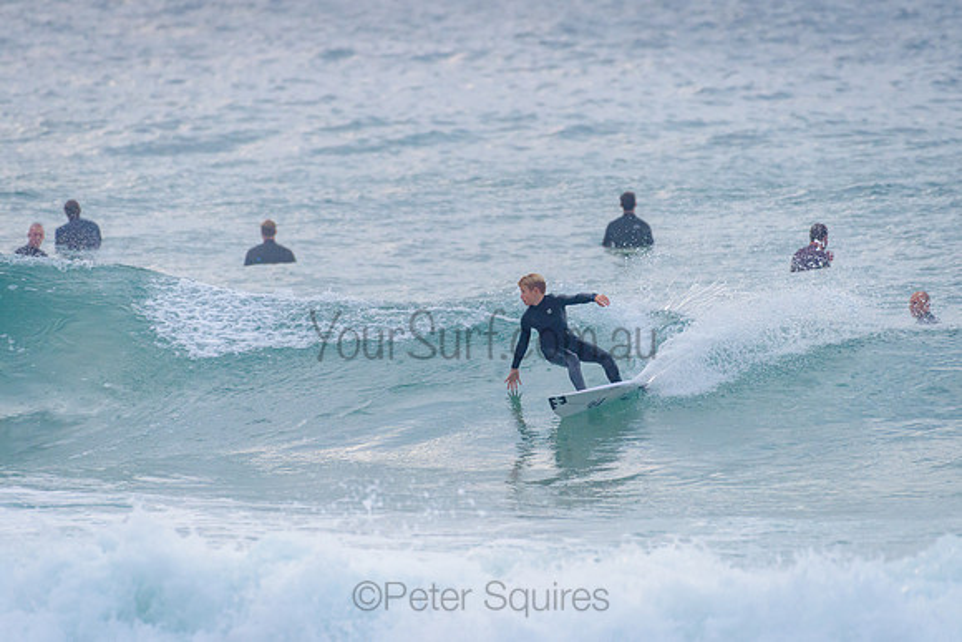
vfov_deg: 2.2
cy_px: 315
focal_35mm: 613
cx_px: 466
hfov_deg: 3.4
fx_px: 16388
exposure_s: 1/1600
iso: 720
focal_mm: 500
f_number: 5.6
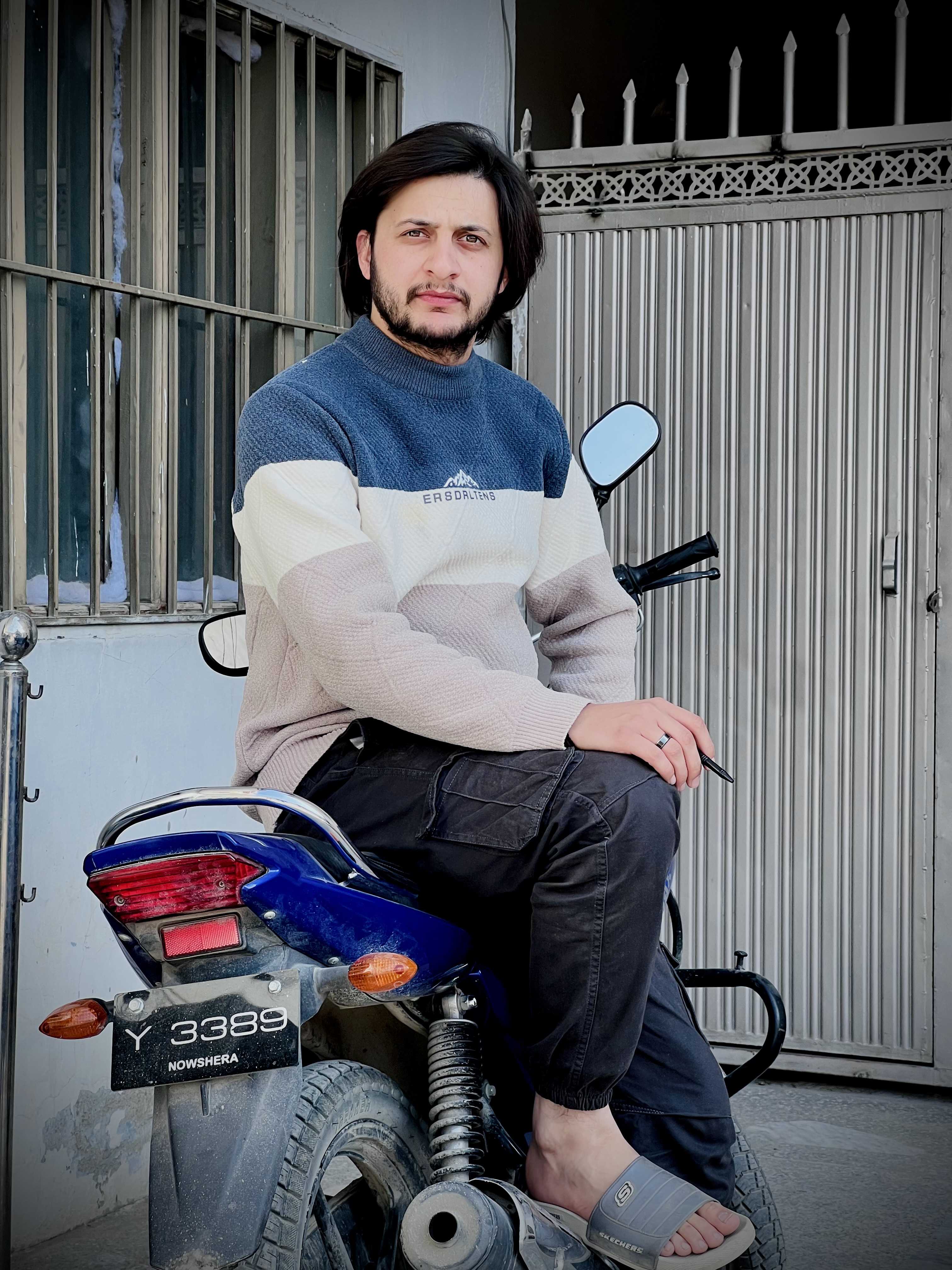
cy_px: 635
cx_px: 476
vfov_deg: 25.3
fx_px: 2824
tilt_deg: -1.9
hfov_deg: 19.1
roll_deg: -0.7
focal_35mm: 77
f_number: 2.8
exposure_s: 1/130
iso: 32
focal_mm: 9
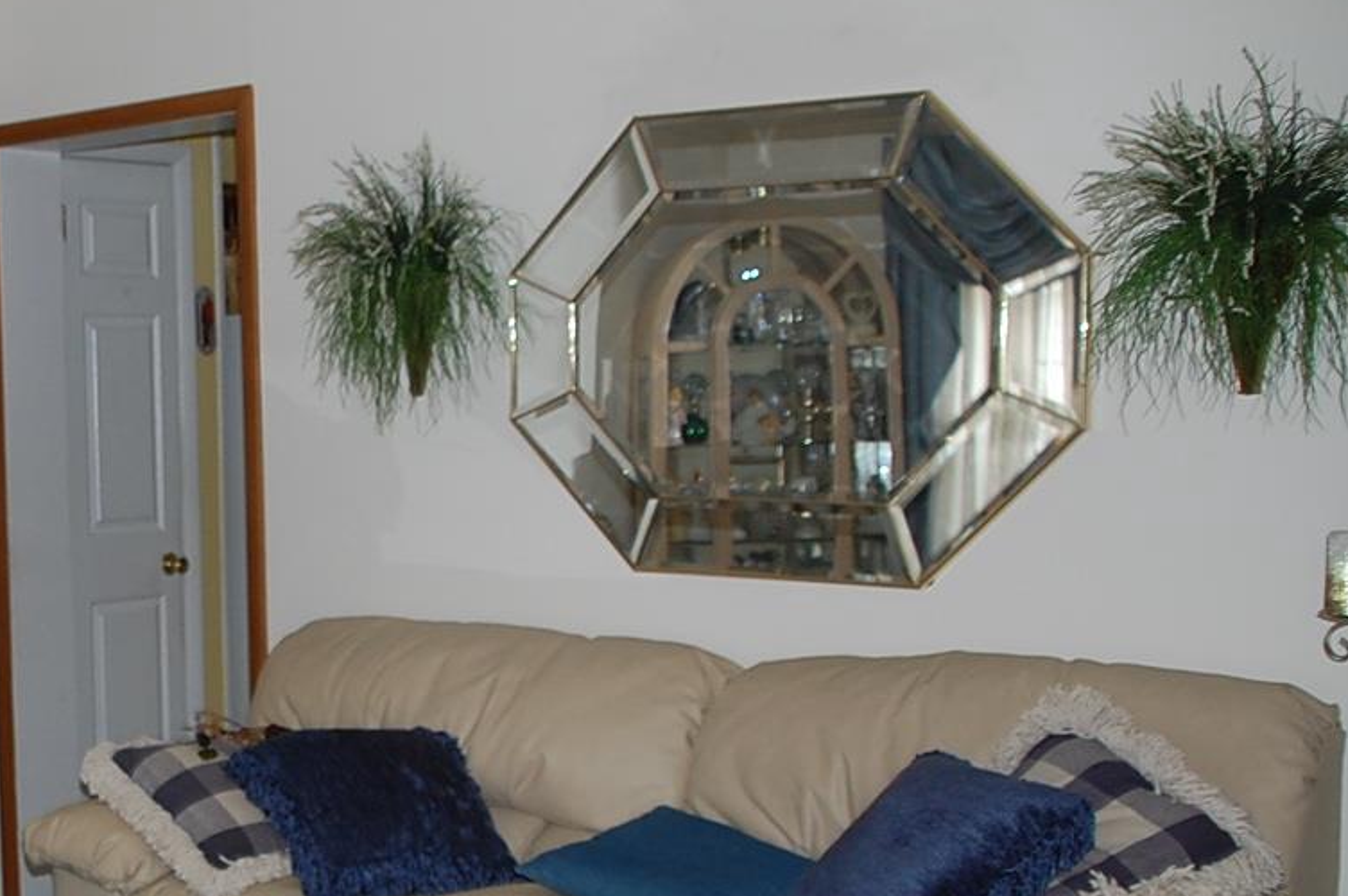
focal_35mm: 60
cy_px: 674
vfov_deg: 22.4
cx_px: 127
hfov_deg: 31.8
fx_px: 2245
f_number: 3.8
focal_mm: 20
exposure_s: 1/60
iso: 400
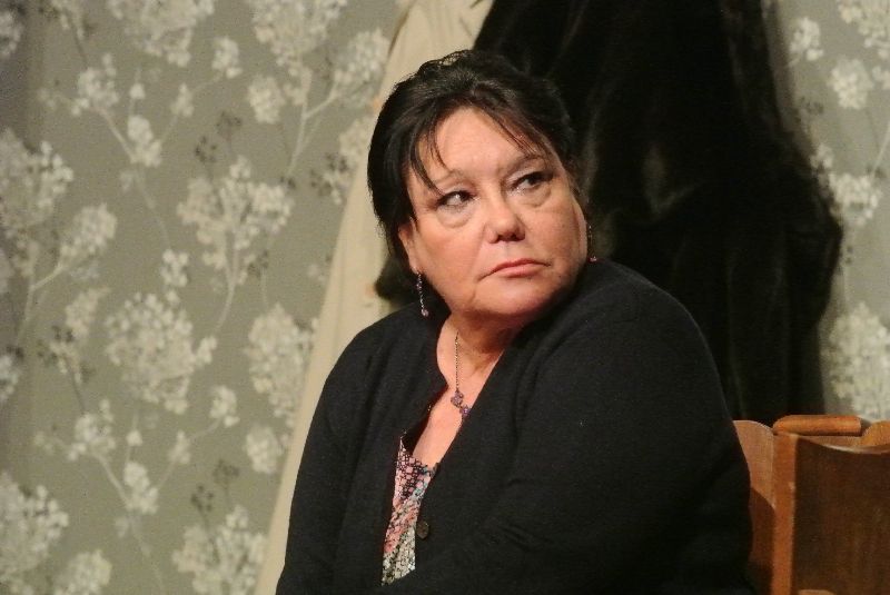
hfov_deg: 6.9
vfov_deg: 4.6
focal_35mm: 297
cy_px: 298
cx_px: 445
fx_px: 7349
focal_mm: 110
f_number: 8
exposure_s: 1/80
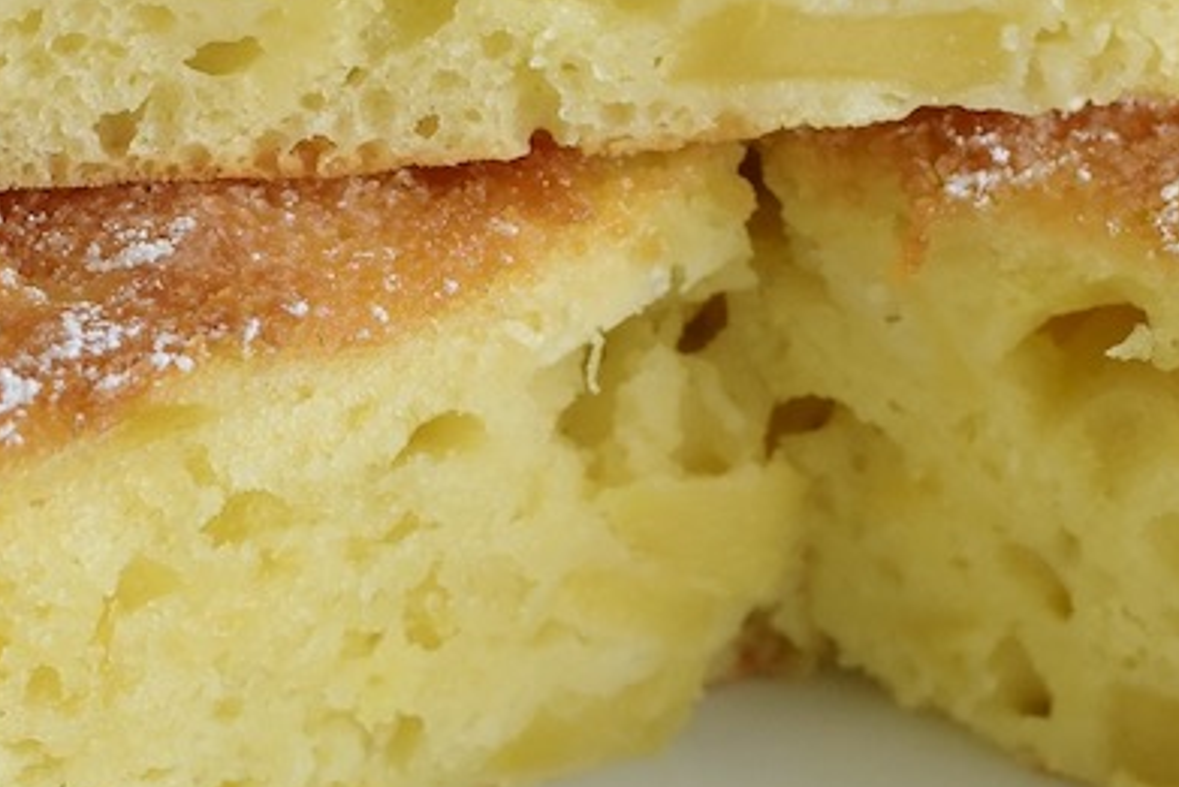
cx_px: 461
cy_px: -134
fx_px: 7535
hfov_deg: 8.9
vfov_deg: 5.9
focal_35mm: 230
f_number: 5.6
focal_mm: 50
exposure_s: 1/160
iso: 1000
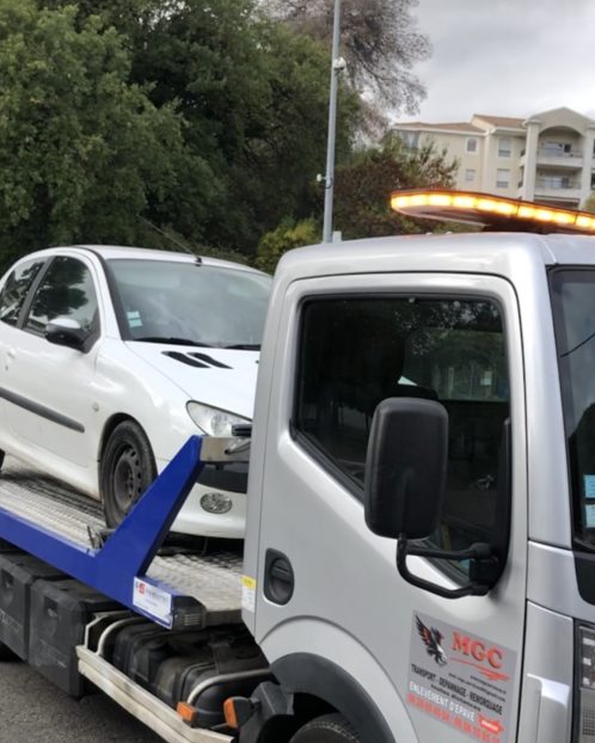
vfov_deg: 40.5
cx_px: 306
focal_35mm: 45
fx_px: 990
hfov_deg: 33.4
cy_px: 511
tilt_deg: -5.2
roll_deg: -1.8
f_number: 1.8
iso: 20
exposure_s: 1/401
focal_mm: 3.99
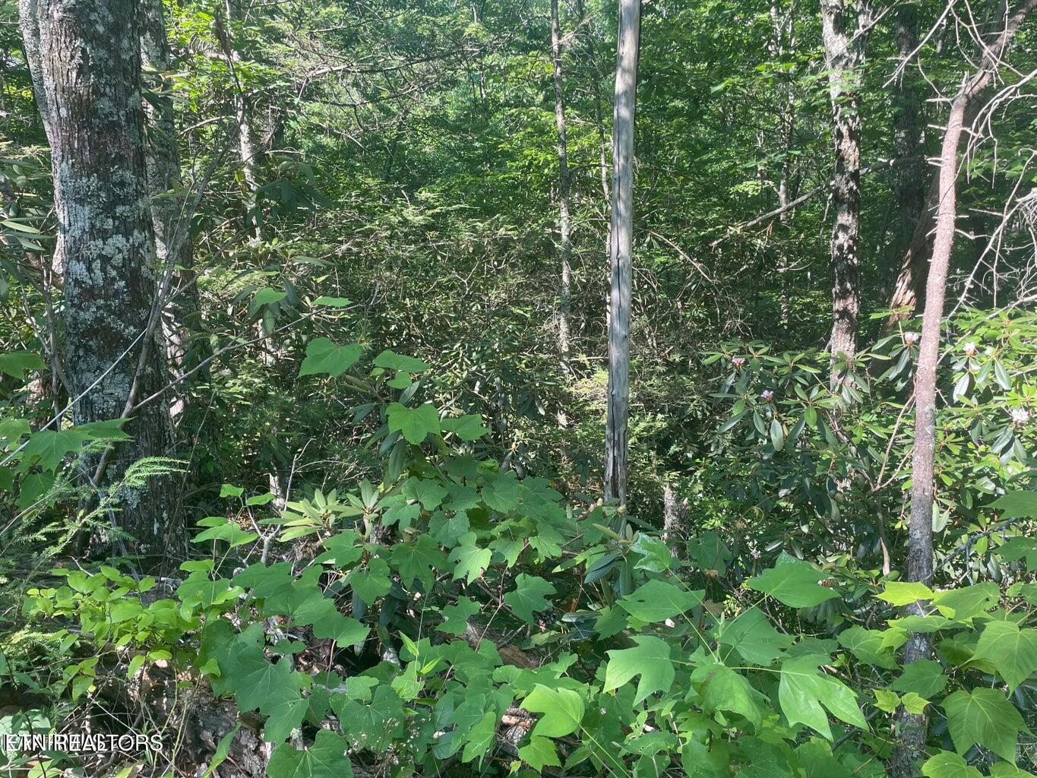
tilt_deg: -14.2
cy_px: 389
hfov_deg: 67.3
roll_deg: +4.2
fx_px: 779
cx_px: 518
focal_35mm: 26
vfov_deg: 53.1
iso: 32
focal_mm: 4.2
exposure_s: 1/200
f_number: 1.6
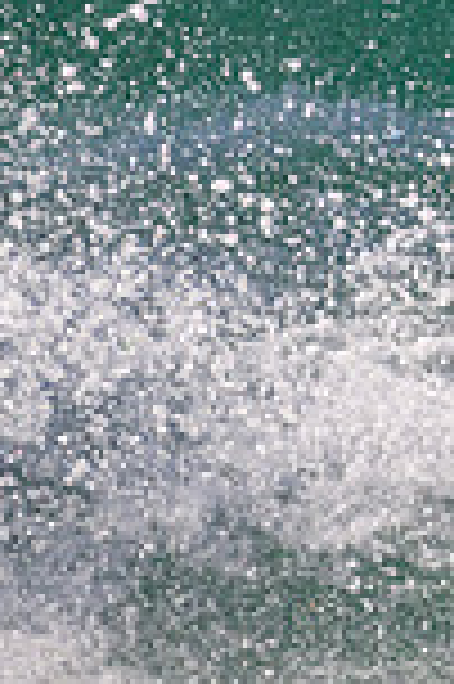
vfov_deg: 0.5
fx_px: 76289
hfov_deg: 0.3
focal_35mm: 4024
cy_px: -143
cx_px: 1460
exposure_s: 1/1600
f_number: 11
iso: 1250
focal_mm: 800
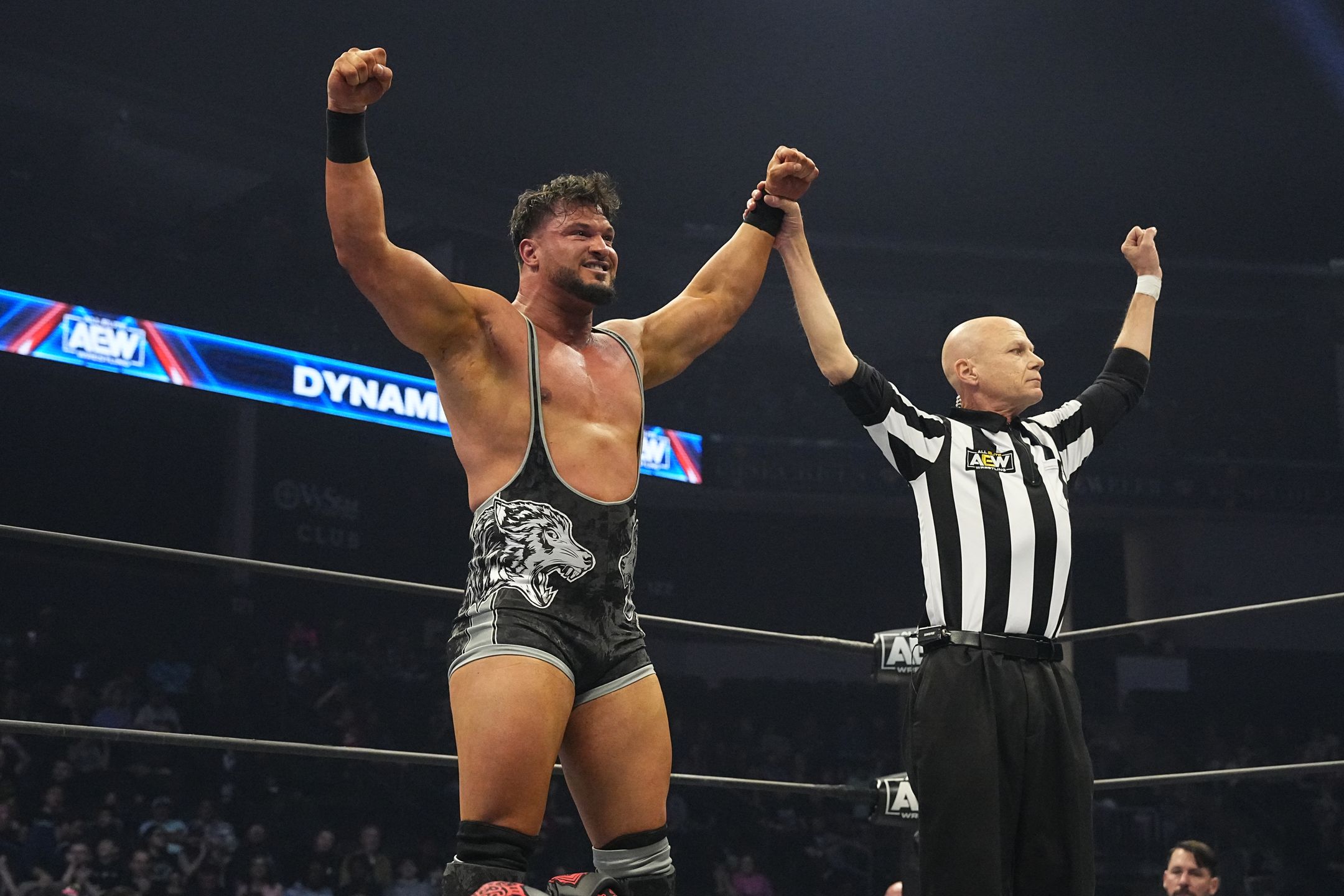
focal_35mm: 47
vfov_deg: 28.6
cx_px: 672
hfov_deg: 41.9
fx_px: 1755
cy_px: 448
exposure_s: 1/1000
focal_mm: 47
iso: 8000
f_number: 3.5
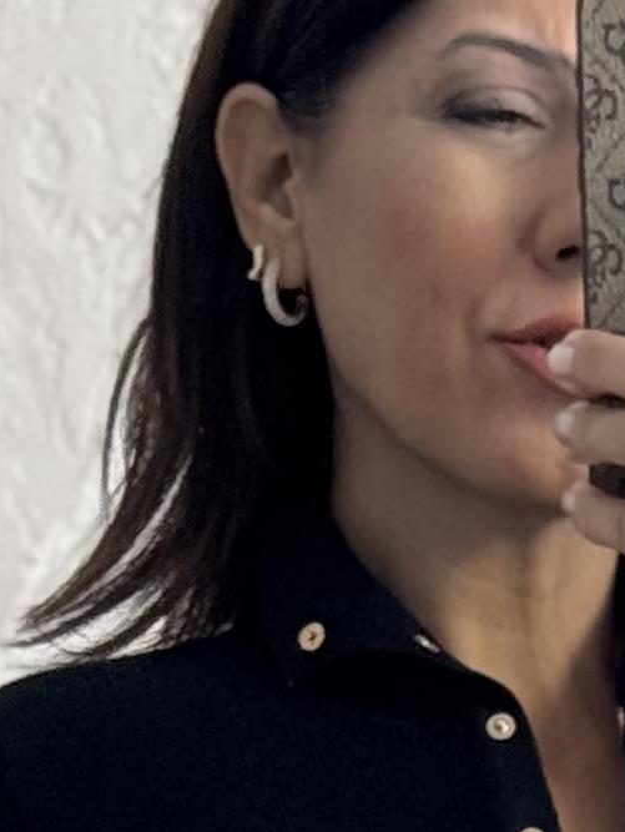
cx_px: 865
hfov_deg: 5.1
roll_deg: +2.5
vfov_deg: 6.3
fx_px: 6975
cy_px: 2513
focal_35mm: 290
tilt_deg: -27.5
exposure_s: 1/124
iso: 64
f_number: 1.78
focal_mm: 6.76
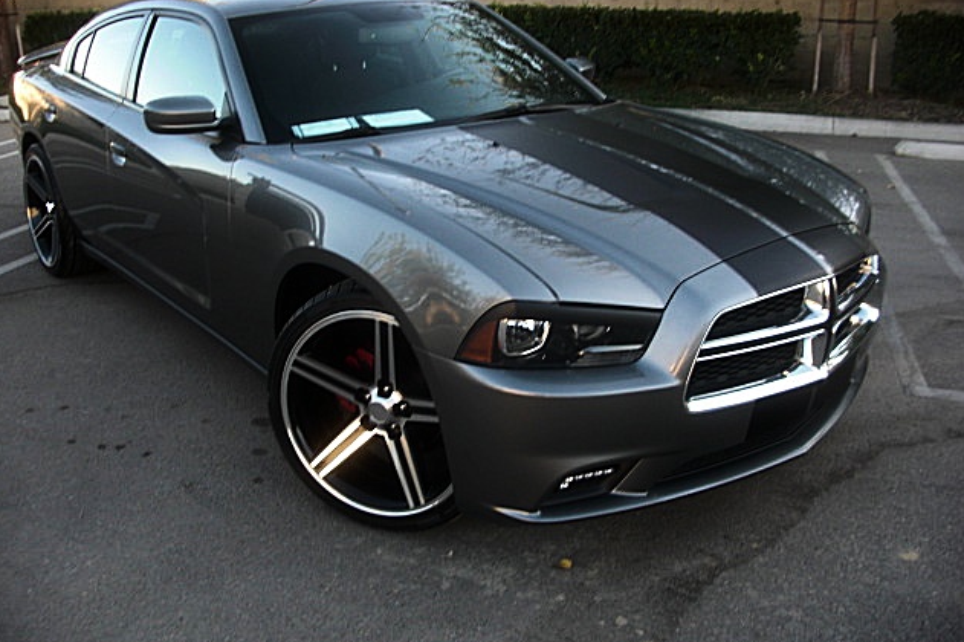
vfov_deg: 35.0
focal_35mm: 38
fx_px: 1017
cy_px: 298
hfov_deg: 50.7
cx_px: 480
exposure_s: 1/60
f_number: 2.8
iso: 50
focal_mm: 6.3
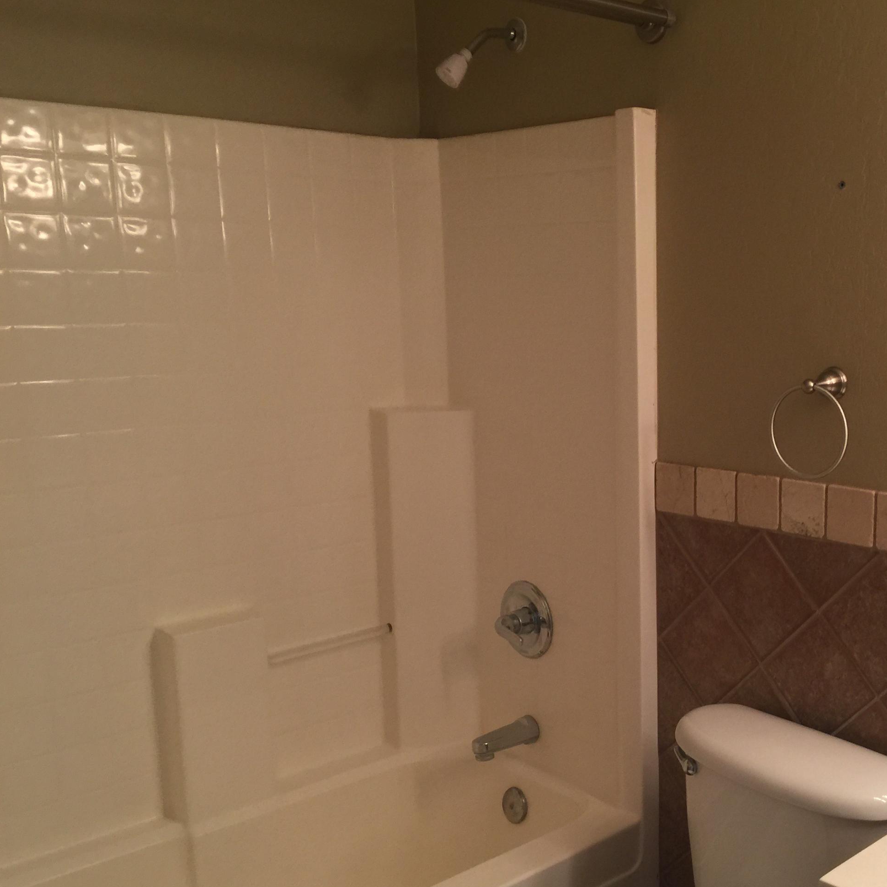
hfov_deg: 40.4
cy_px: 512
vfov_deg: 41.7
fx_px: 1160
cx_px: 690
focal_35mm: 40
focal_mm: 4.15
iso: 40
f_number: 2.2
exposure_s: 1/15
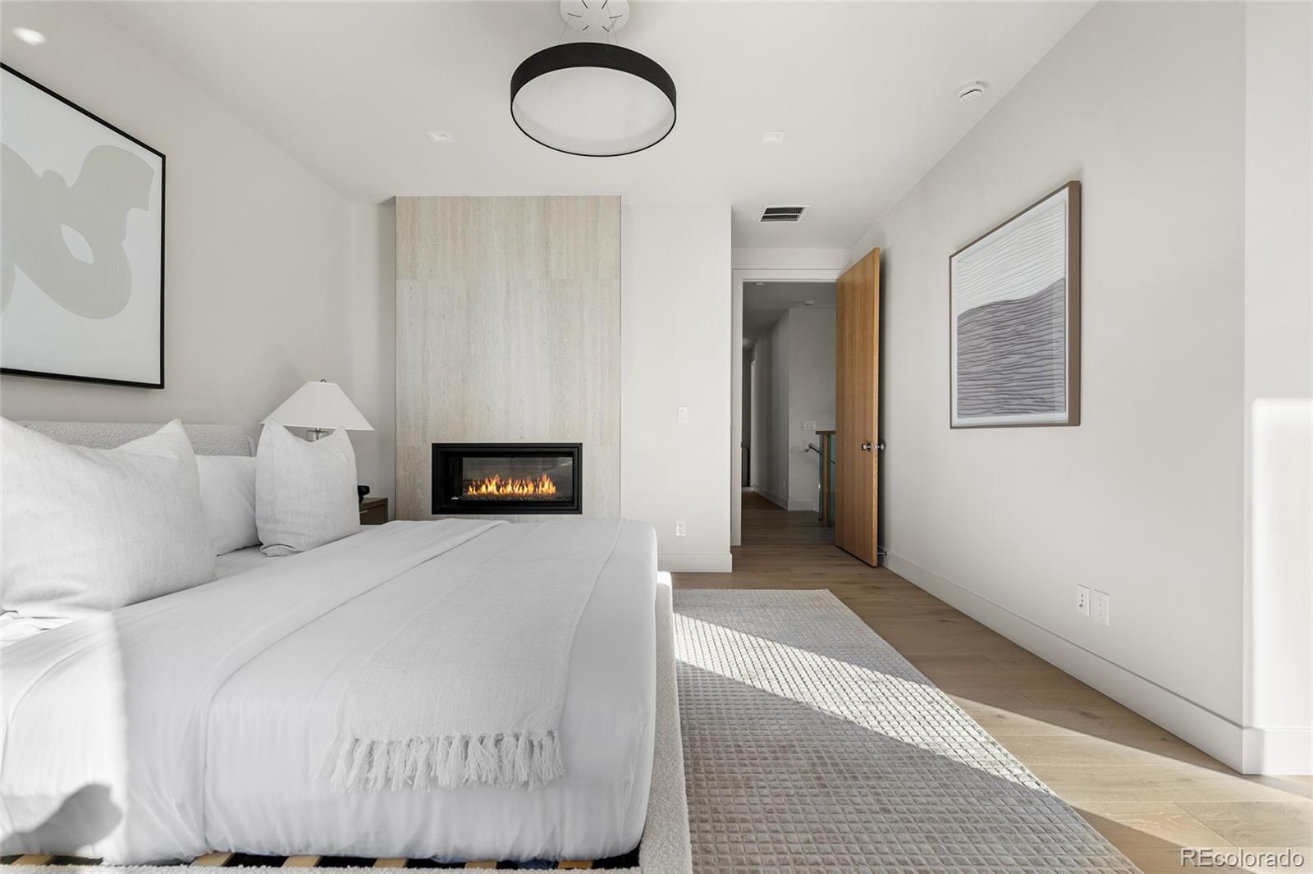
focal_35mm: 16
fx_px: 583
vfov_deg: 73.7
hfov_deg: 96.8
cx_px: 656
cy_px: 437
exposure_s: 1/320
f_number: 8
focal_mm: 16
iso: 200
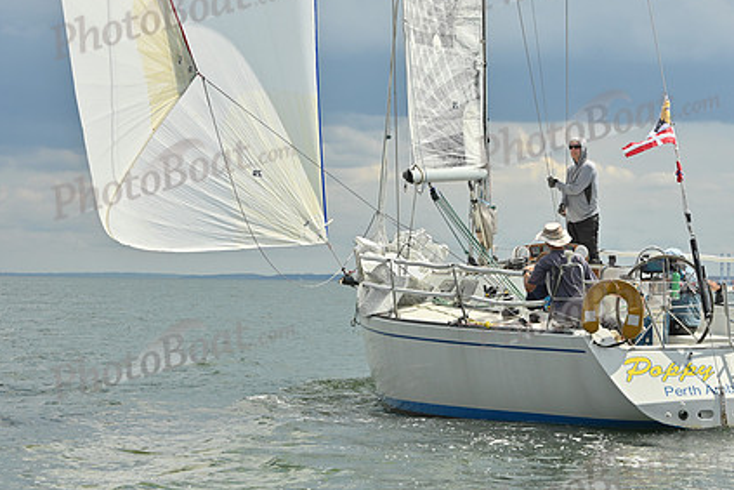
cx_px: 387
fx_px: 2793
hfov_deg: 15.0
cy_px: 241
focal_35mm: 137
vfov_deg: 10.0
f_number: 11
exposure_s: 1/1250
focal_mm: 100
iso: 320
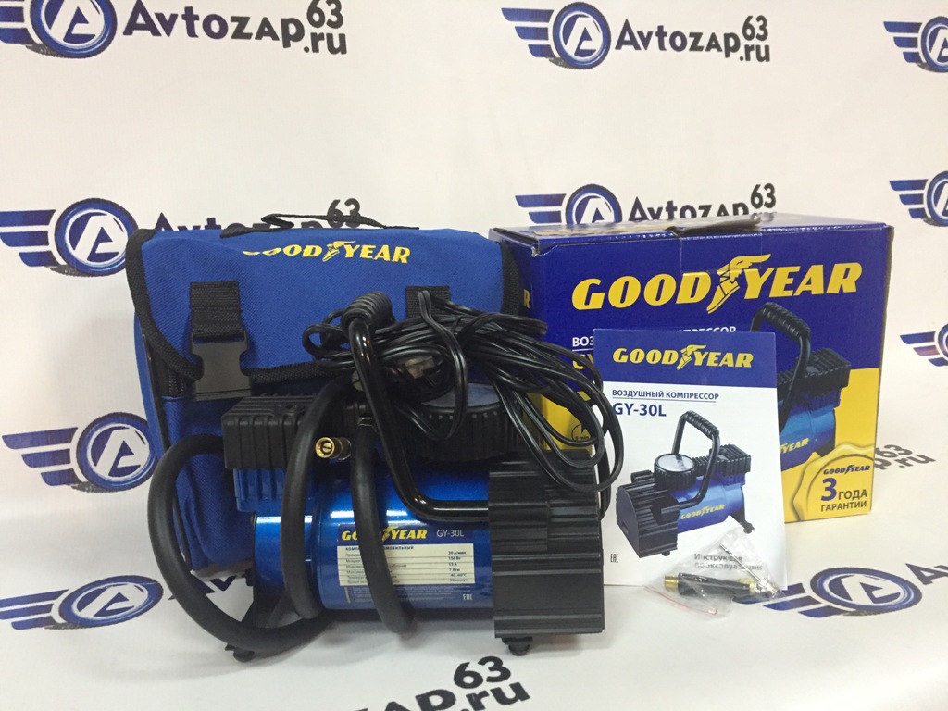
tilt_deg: -14.4
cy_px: 356
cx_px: 474
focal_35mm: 29
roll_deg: +0.9
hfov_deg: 61.7
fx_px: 794
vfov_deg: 48.2
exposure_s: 1/33
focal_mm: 4.15
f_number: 2.2
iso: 320
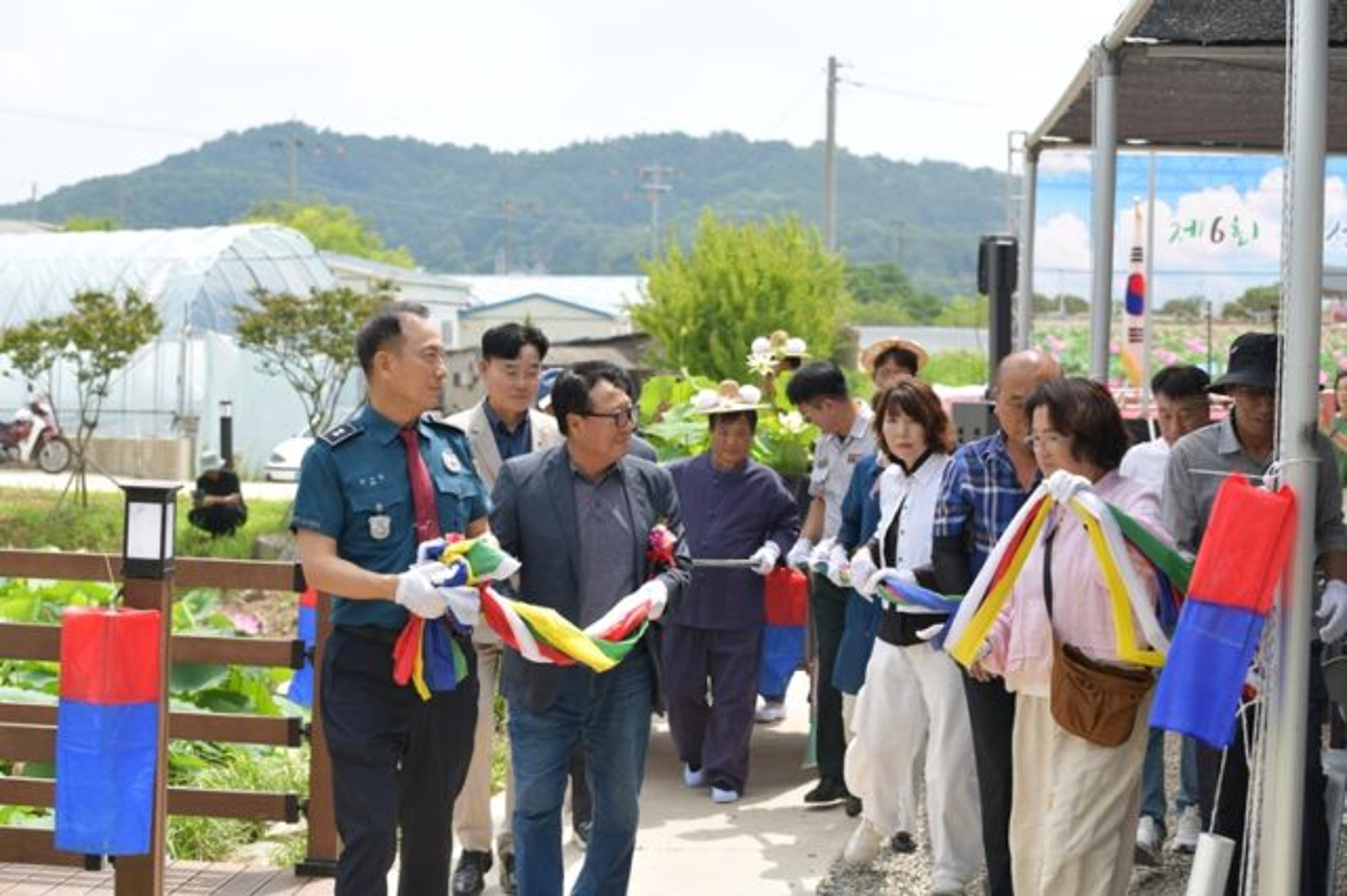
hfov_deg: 28.9
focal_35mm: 70
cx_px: 674
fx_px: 2618
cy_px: 448
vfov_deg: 19.4
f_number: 5.6
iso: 160
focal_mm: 70
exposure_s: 1/500
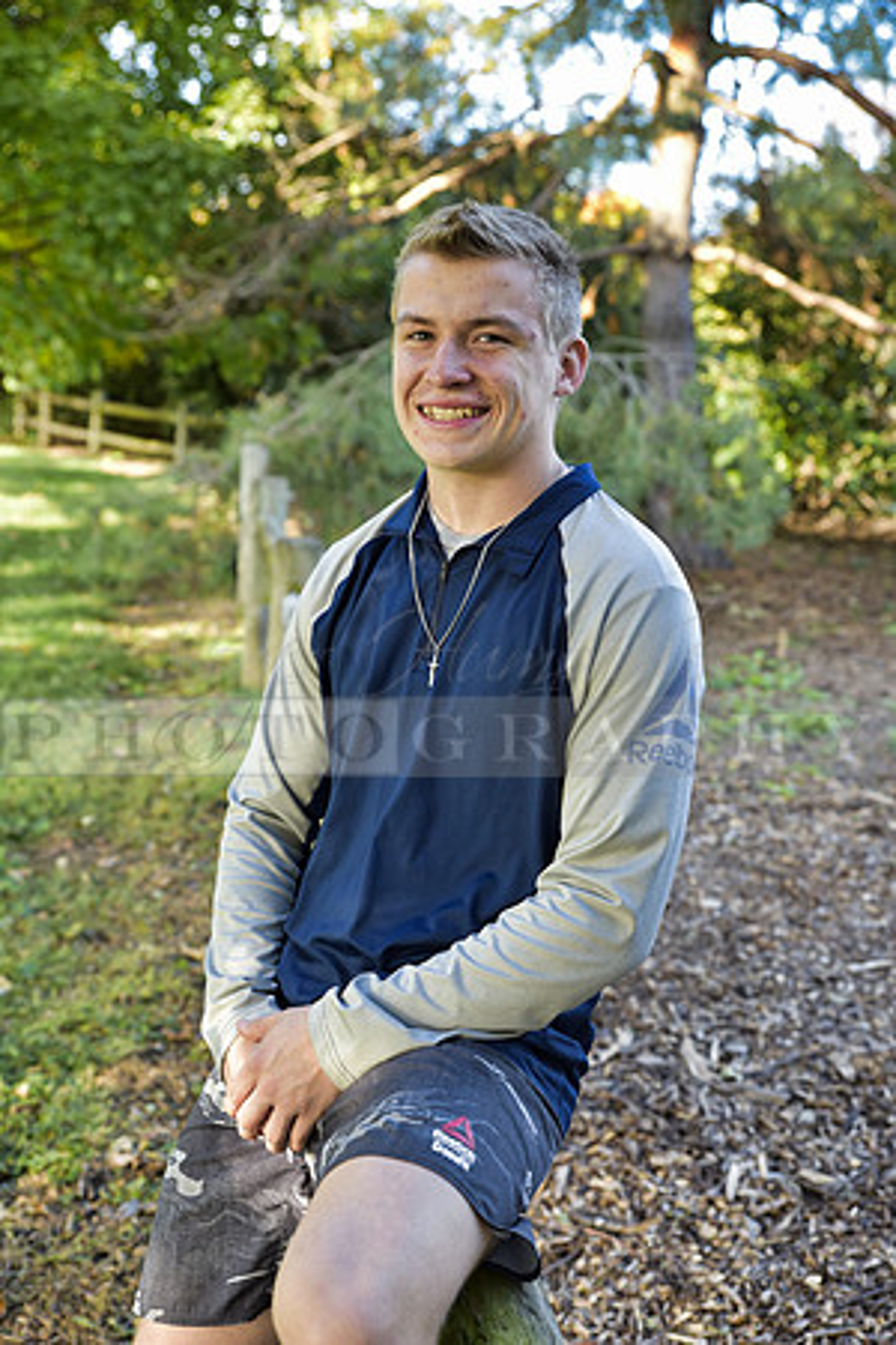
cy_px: 672
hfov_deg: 28.1
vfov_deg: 41.1
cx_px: 448
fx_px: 1792
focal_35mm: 48
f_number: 4
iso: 200
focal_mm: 48
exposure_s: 1/60
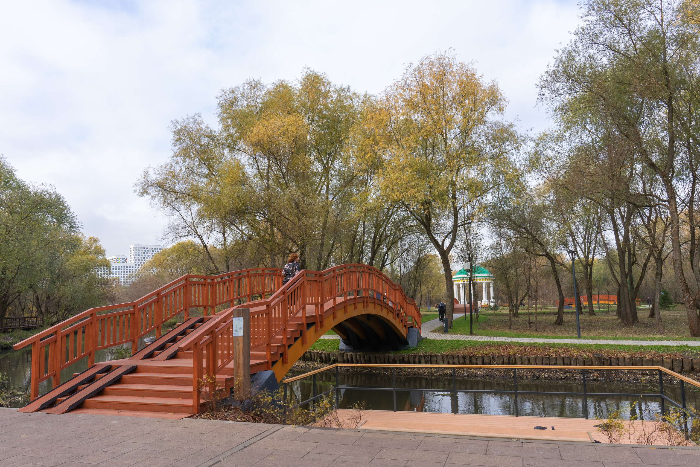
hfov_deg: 67.4
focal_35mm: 27
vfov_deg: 47.9
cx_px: 363
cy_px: 262
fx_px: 524
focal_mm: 24
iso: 160
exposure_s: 1/60
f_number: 11
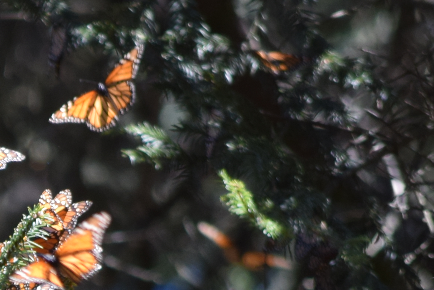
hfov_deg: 1.2
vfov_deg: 0.8
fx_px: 20326
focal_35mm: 1686
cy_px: 407
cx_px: -243
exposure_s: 1/320
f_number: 5.6
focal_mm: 270
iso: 400
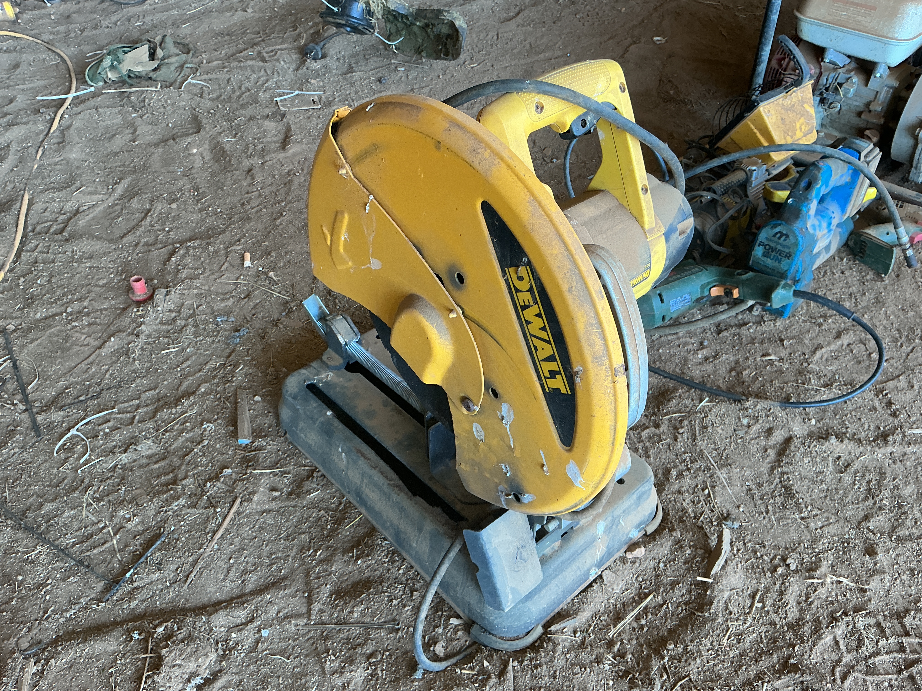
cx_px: 461
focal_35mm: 29
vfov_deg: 48.2
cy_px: 346
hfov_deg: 61.7
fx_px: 772
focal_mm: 3
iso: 64
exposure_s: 1/120
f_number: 1.8
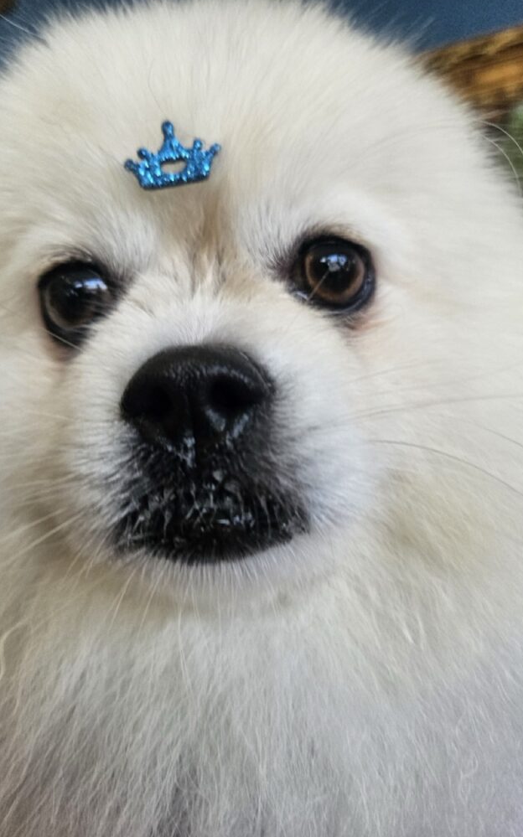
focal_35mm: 25
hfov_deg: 49.3
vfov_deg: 72.6
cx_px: 267
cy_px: 422
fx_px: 570
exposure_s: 1/359
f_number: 1.8
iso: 80
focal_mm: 5.4
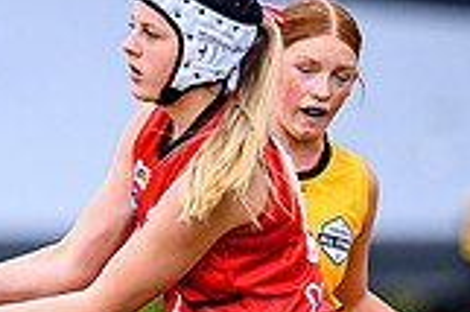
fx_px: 34522
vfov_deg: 0.5
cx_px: 72
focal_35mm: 2647
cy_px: 441
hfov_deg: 0.8
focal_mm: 500
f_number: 4
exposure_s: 1/1600
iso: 320
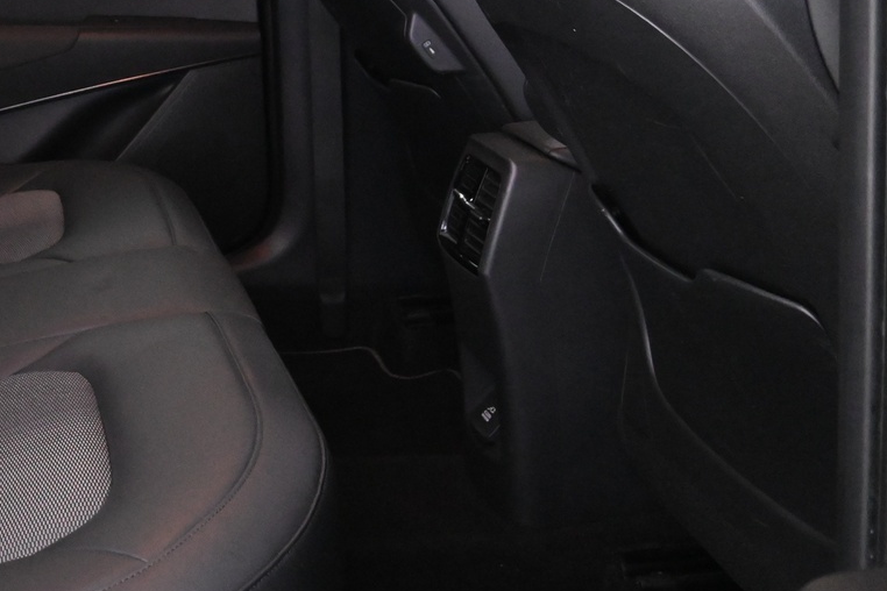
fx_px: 1256
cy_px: 147
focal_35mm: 51
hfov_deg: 34.8
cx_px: -26
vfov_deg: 26.1
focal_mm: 16
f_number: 4
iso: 5000
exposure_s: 1/25
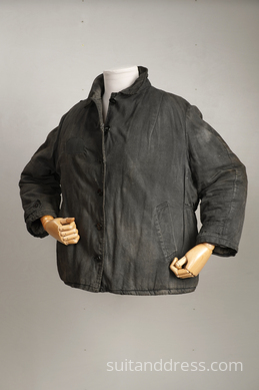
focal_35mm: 48
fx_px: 518
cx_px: 130
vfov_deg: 41.1
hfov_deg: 28.1
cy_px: 195
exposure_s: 1/20
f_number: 7.1
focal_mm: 32
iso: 320
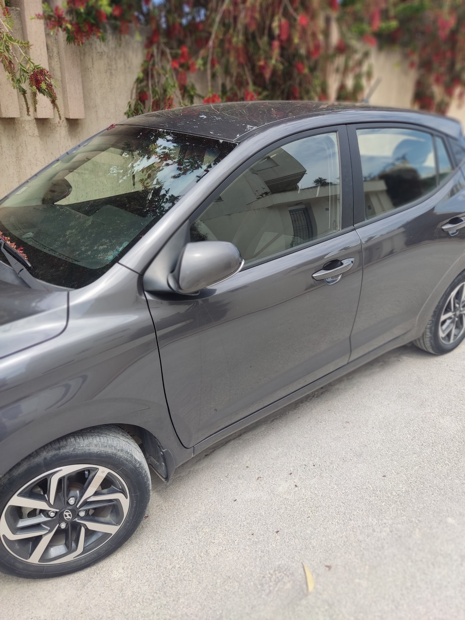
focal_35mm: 25
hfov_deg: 54.9
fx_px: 448
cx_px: 232
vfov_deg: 69.4
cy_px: 310
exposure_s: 1/692
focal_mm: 4.71
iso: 50
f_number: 1.79
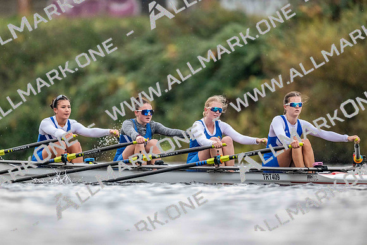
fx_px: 6118
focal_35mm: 600
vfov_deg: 2.3
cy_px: 122
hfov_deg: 3.4
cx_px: 184
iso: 5000
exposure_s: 1/2500
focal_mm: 600
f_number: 4
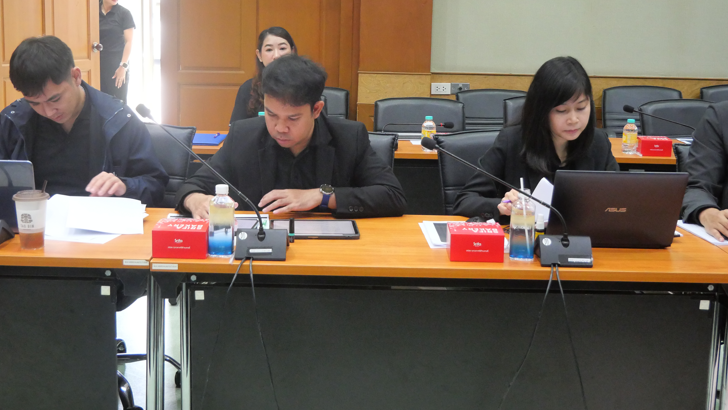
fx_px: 946
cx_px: 337
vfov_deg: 24.3
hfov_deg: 42.1
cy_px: 136
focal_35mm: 49
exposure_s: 1/100
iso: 3200
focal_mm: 20
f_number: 4.1
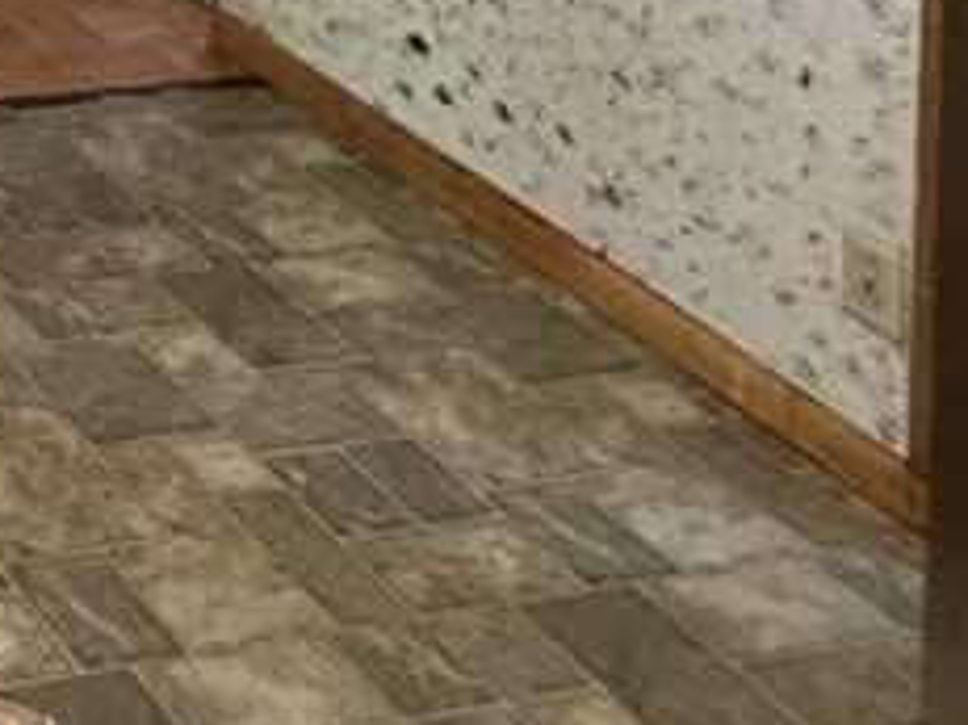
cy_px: -767
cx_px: -800
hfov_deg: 20.8
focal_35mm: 62
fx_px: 1733
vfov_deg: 16.9
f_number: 2.2
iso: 500
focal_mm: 2.22
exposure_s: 1/60
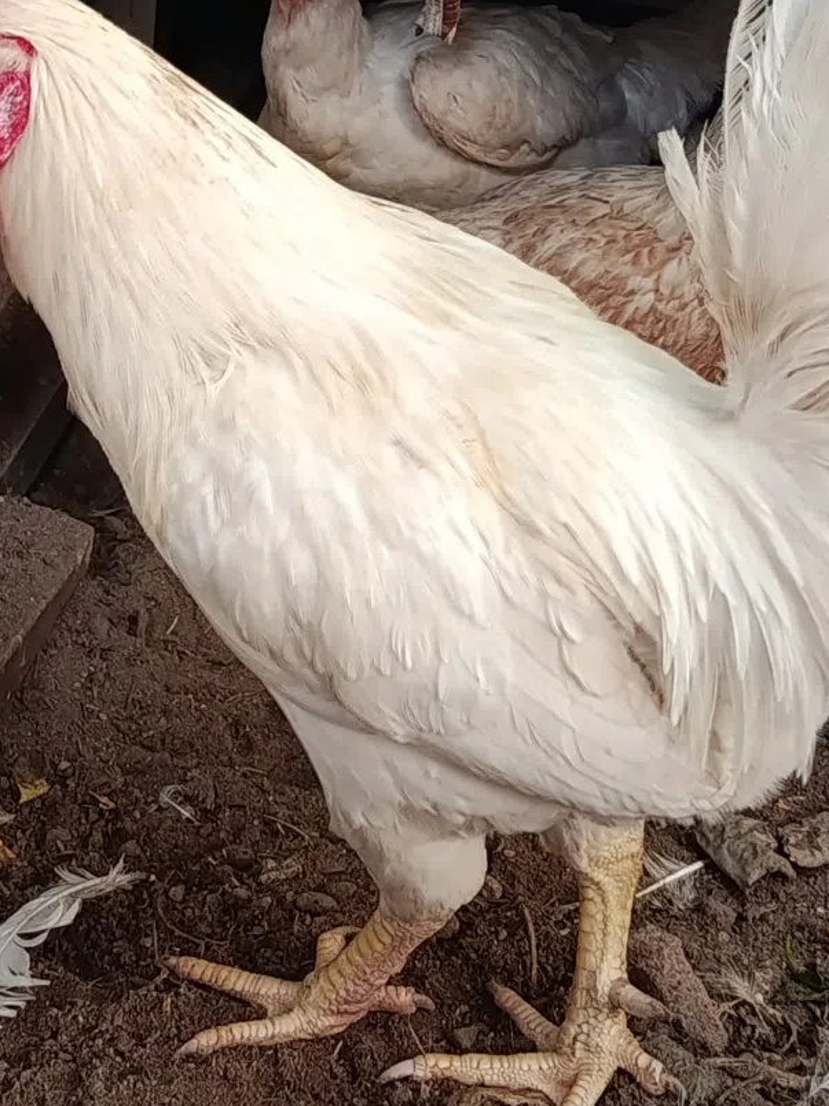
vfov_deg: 26.5
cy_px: 364
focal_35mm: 73
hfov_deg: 20.1
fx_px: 2331
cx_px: 309
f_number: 1.7
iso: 934
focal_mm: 5.24
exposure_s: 1/100
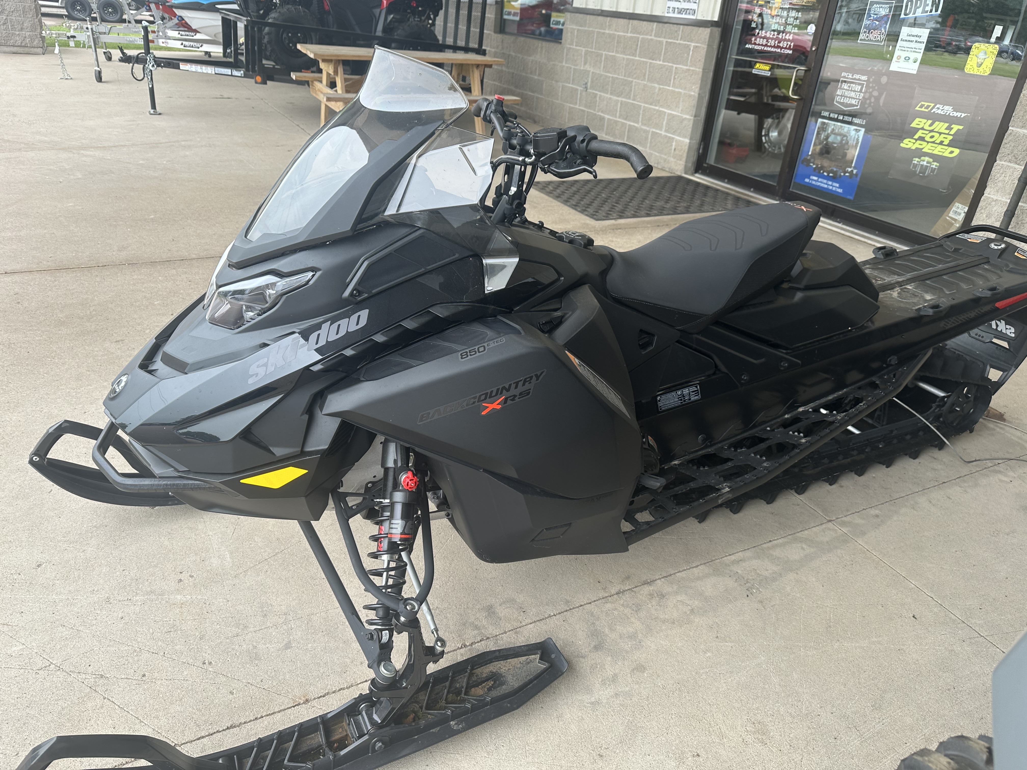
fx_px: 712
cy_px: 385
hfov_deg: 71.6
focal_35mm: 24
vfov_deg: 56.8
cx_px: 514
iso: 64
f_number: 1.78
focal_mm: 6.86
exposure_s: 1/166
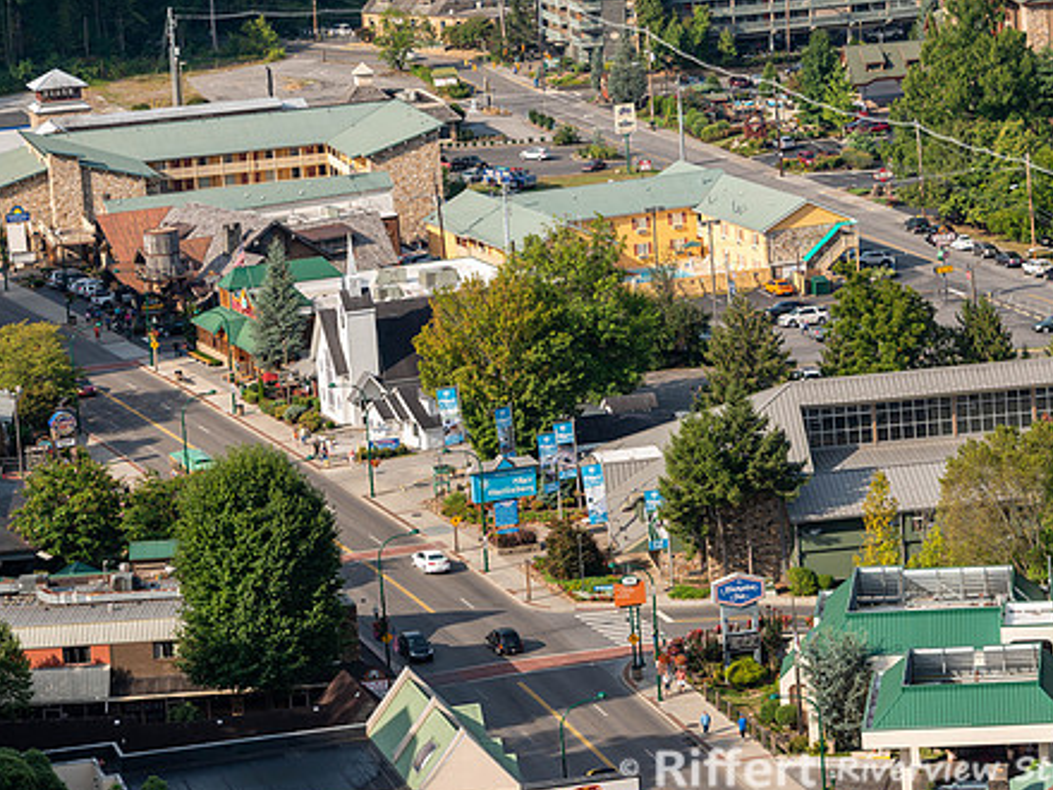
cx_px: 459
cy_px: 348
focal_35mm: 147
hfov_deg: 13.4
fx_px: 4472
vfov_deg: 10.1
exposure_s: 1/160
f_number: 8
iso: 100
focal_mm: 116
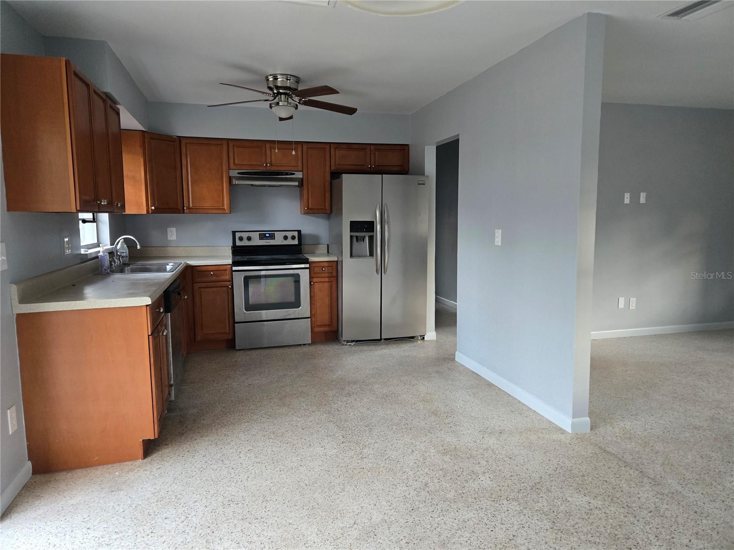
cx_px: 367
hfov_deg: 73.9
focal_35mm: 23
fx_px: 488
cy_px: 275
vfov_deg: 58.9
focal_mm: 5.4
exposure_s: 1/60
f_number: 1.8
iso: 640
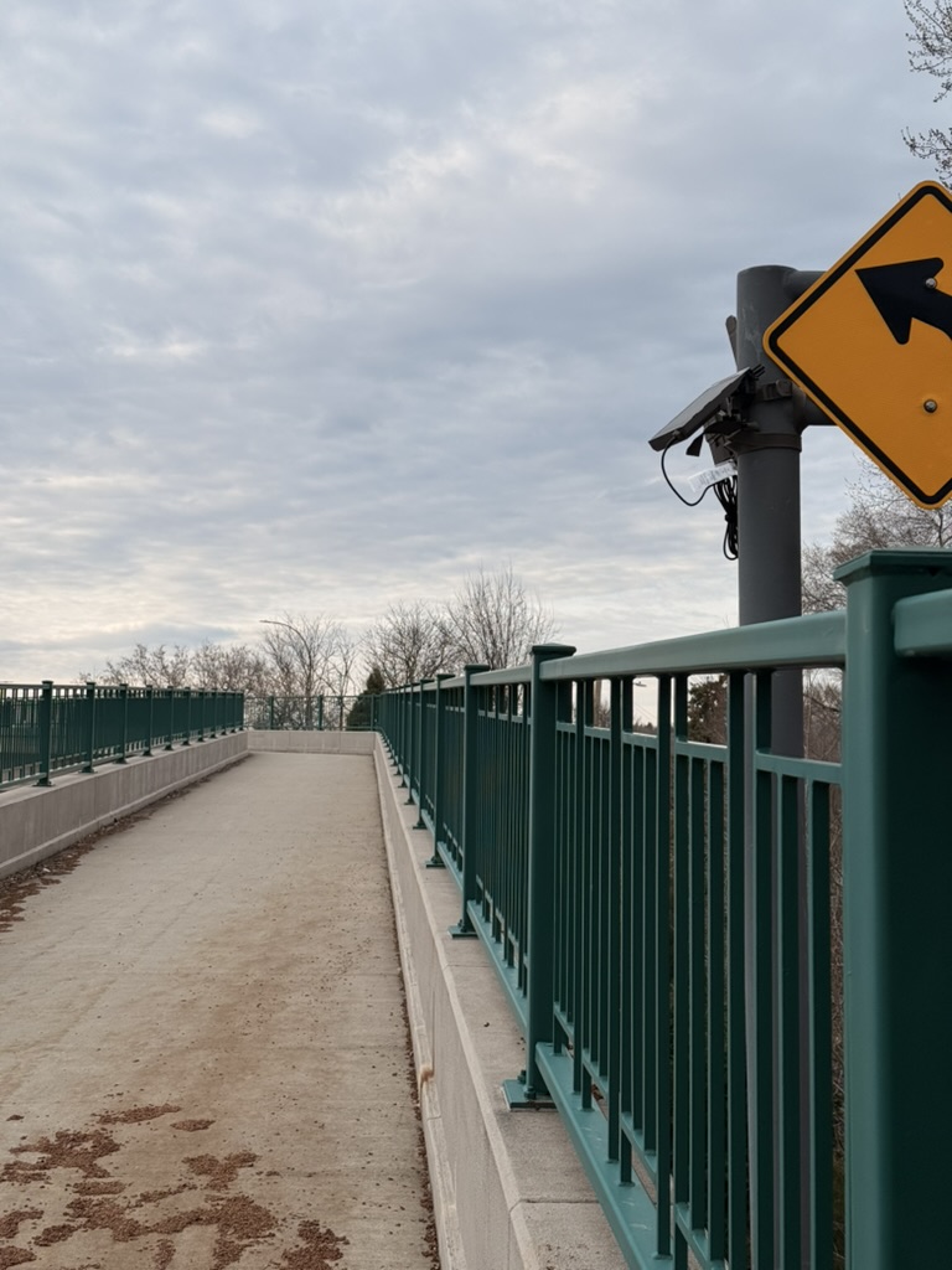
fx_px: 1760
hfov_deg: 30.3
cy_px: 635
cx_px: 476
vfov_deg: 39.7
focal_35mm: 48
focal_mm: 6.76
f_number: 1.78
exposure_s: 1/2494
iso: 64
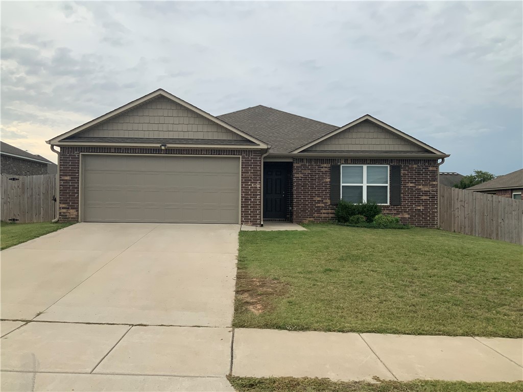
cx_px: 262
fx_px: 438
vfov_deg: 48.2
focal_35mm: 29
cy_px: 196
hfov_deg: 61.7
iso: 16
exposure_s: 1/1848
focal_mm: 3
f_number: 1.8
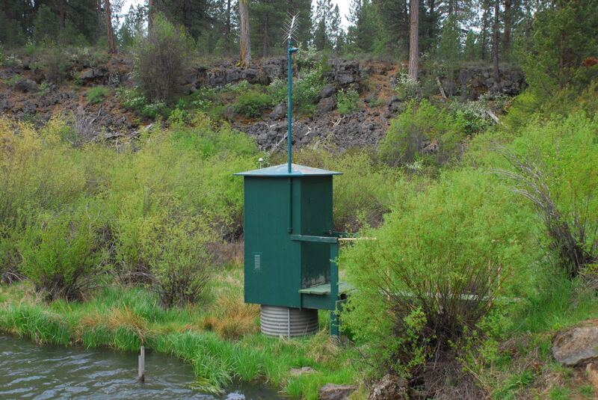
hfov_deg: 41.1
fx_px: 798
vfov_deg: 28.1
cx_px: 299
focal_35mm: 48
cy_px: 200
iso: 160
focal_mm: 32
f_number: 5.6
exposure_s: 1/160
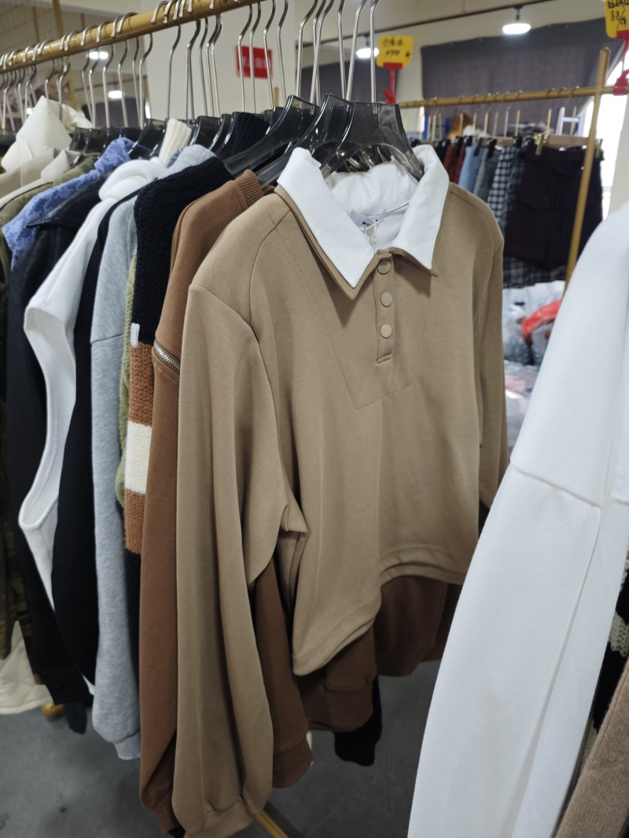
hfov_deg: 58.9
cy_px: 419
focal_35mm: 23
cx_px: 314
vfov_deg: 73.9
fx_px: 557
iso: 250
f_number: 1.6
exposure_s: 1/82.9
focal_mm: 6.55
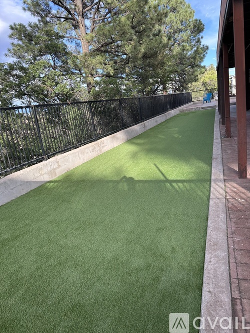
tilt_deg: -13.9
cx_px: 125
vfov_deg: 71.6
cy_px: 166
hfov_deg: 56.8
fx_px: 231
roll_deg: +8.1
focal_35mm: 24
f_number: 1.78
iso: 80
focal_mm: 6.86
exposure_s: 1/745
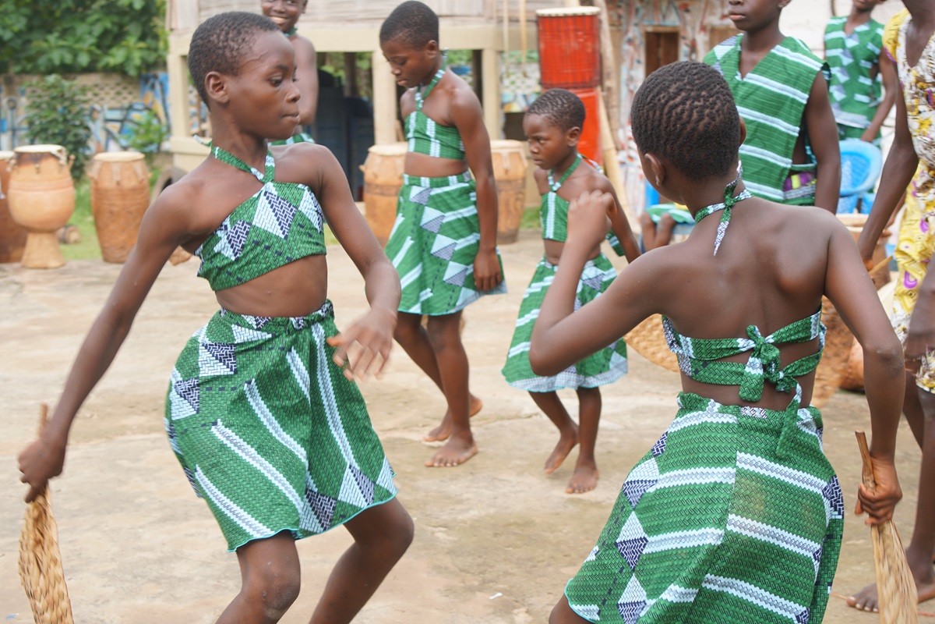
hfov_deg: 37.9
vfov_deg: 25.8
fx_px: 1363
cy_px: 312
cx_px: 468
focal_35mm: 52
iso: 125
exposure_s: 1/160
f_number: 4
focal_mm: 35
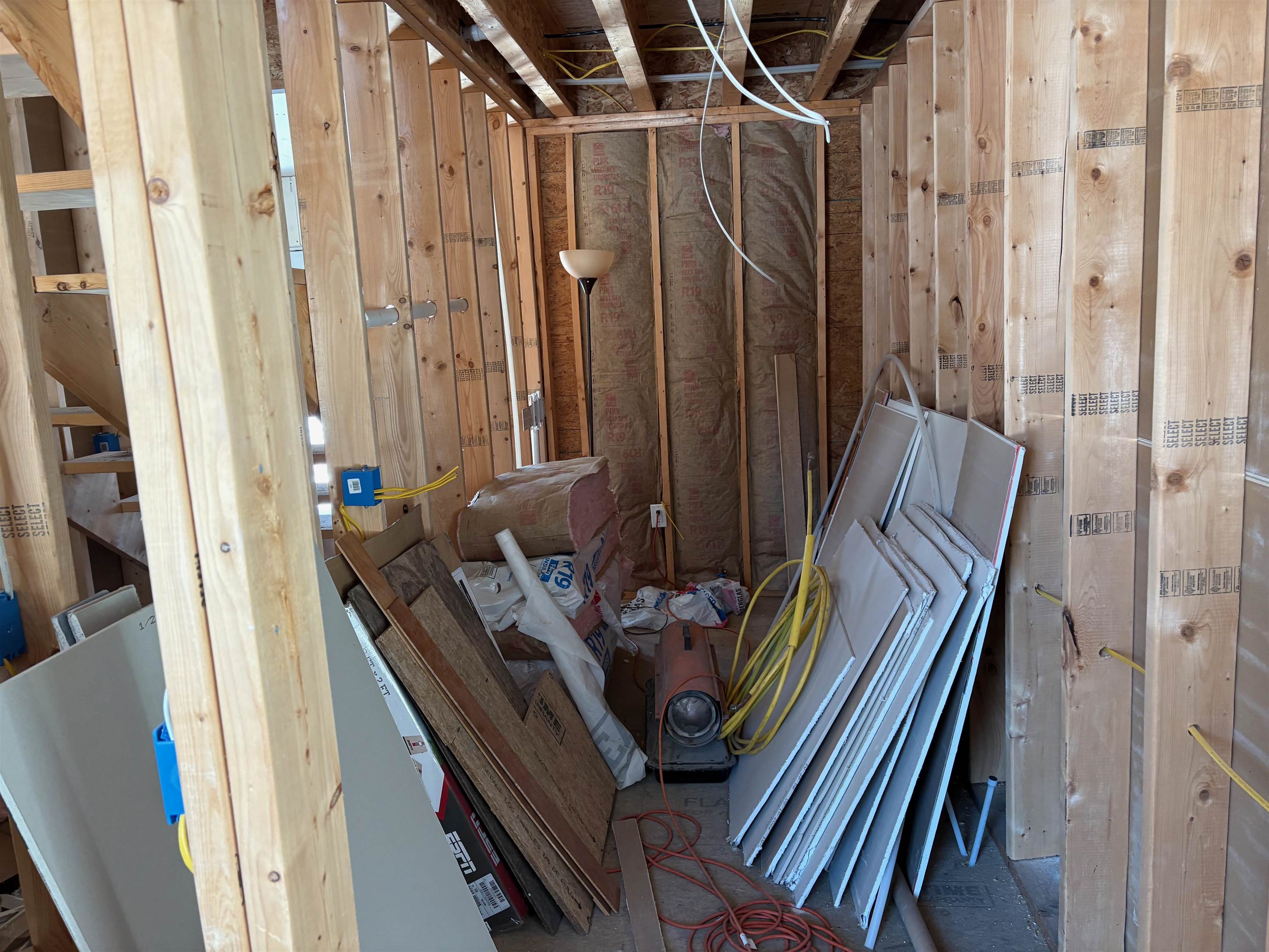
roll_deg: +3.3
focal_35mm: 26
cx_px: 634
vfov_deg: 53.1
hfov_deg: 67.3
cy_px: 476
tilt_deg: -7.2
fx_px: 953
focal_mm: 5.96
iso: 125
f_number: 1.6
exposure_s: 1/60
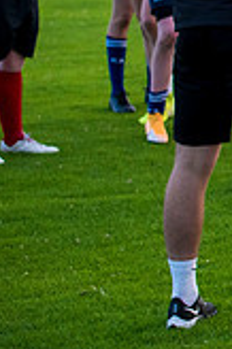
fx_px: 2402
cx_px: 579
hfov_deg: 5.3
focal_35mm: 248
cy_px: -18
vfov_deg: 8.3
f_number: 4.5
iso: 1600
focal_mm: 70
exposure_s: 1/250
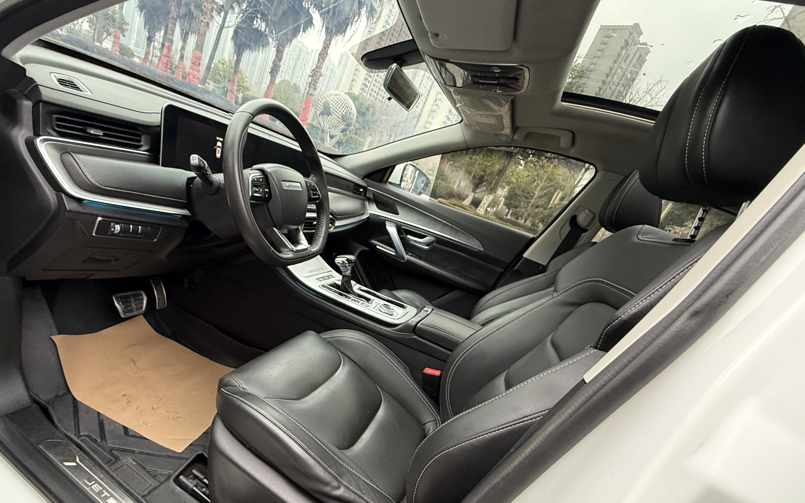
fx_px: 373
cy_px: 294
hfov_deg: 93.9
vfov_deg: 67.5
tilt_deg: -18.5
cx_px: 355
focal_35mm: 17
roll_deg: -22.7
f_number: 2.2
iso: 500
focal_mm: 2.22
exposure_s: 1/60
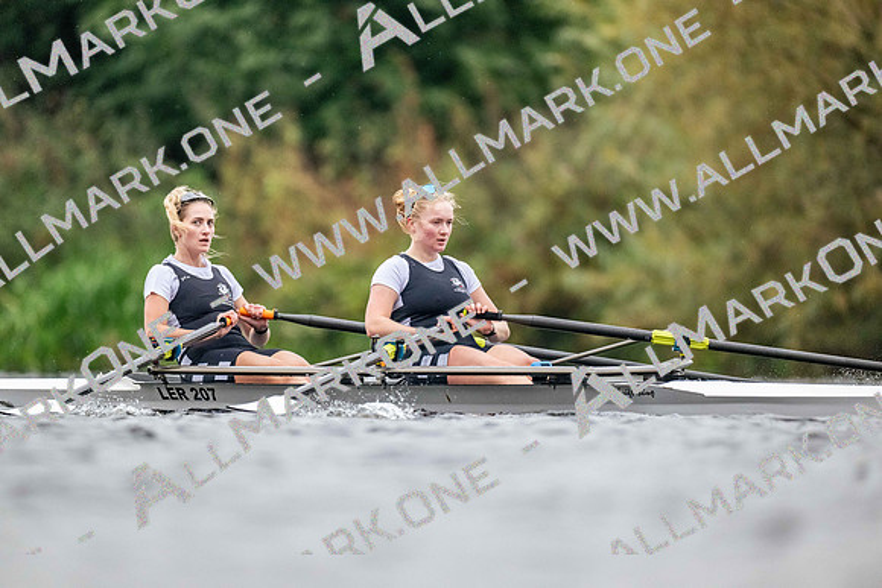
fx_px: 14703
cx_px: 441
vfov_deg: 2.3
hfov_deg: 3.4
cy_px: 294
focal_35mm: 600
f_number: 4
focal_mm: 600
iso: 5000
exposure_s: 1/2500
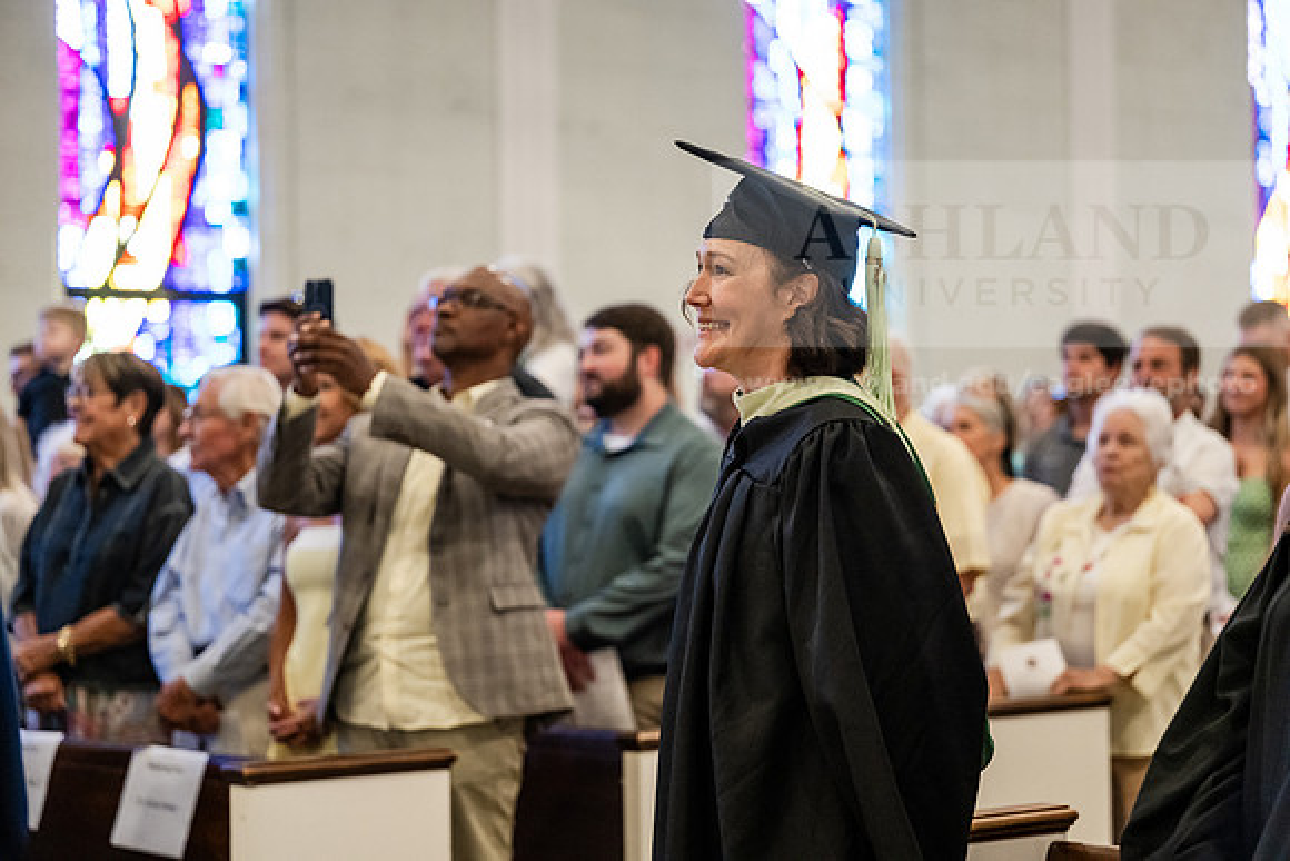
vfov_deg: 15.5
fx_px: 3154
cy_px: 430
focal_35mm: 88
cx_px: 645
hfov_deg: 23.1
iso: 3200
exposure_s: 1/160
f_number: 2.8
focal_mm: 88
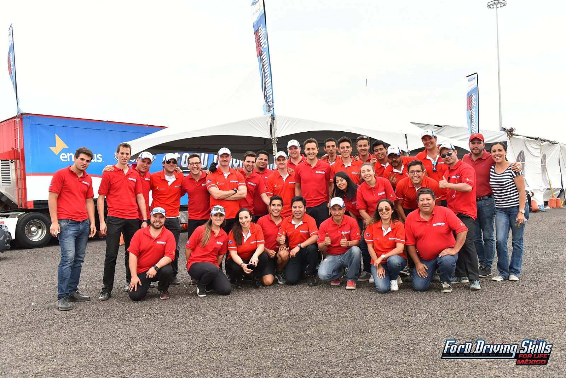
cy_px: 189
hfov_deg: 58.7
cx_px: 283
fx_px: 503
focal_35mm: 32
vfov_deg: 41.1
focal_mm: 32
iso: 1000
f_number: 4
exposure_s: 1/640
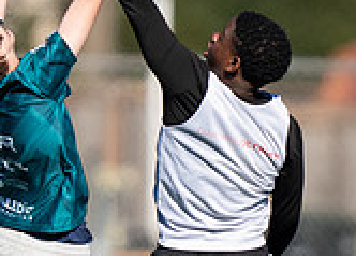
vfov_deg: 0.6
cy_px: 297
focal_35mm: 2472
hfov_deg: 0.8
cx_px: 241
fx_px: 25024
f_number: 2.8
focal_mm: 400
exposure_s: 1/2000
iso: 100
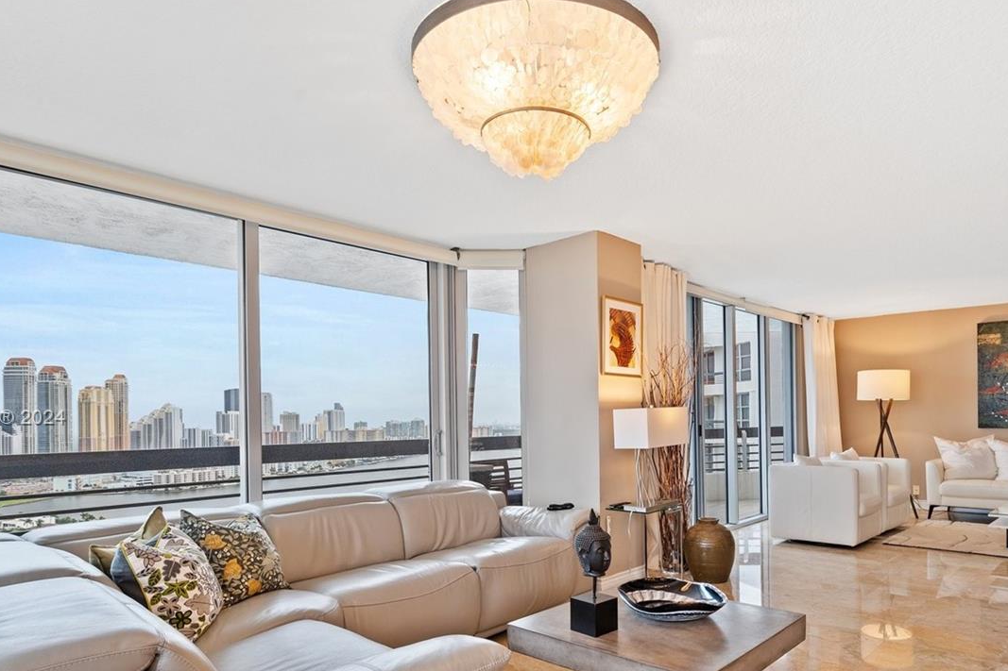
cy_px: 419
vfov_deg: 58.7
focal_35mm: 21
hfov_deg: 81.2
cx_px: 519
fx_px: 588
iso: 200
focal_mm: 14
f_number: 8
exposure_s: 1/15
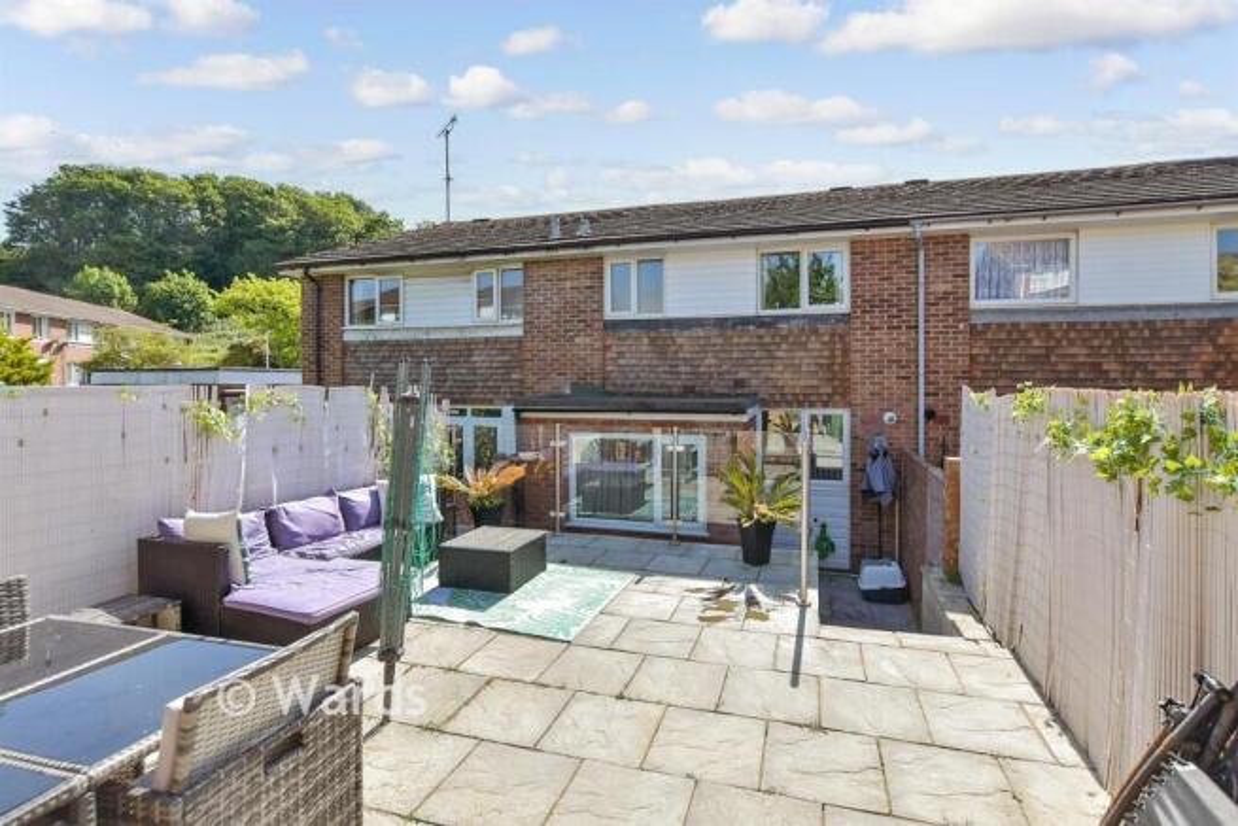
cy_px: 413
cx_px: 619
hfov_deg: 100.4
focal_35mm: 15
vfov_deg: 77.4
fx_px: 516
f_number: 6.3
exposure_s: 1/400
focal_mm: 10
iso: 160
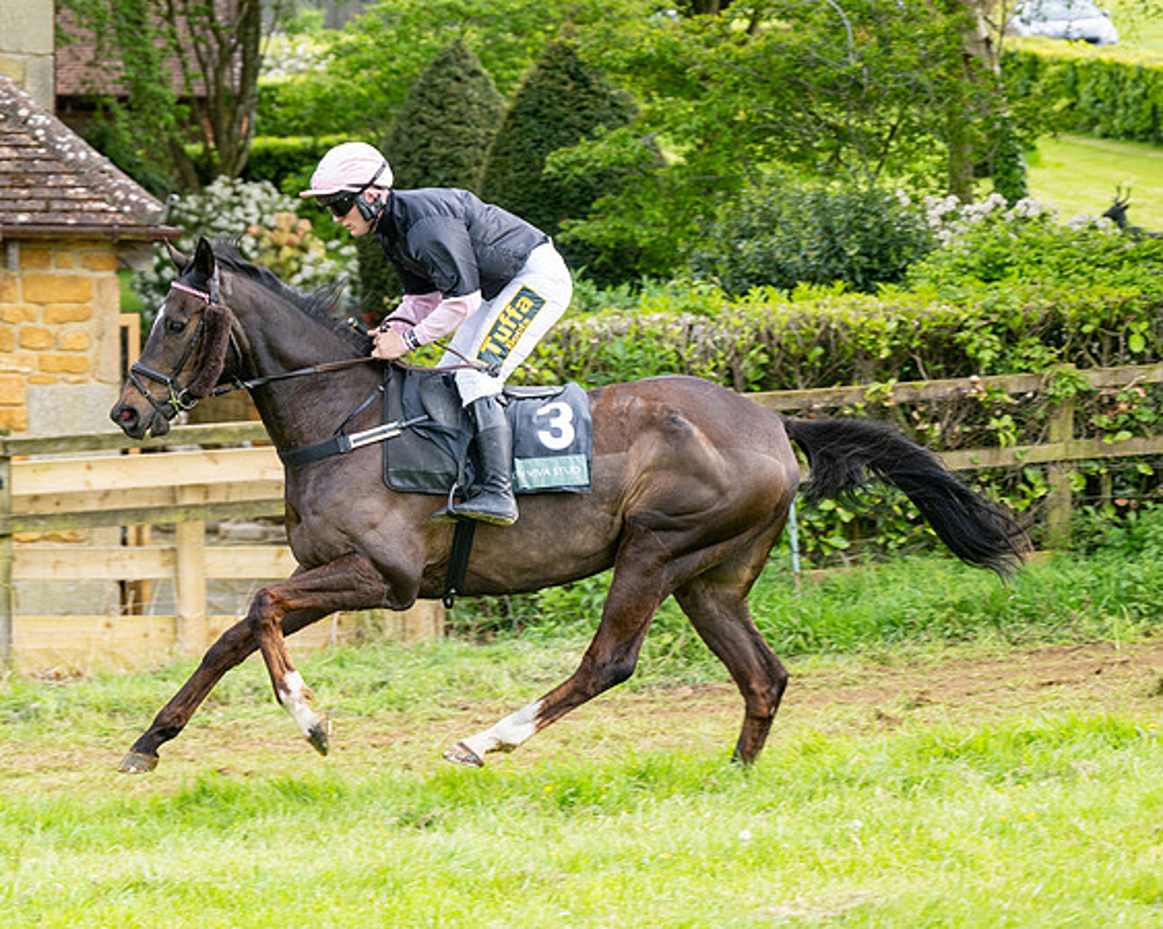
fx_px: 4243
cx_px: 556
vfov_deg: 12.5
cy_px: 474
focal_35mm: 123
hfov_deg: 15.6
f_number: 4
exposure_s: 1/800
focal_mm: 98
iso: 400
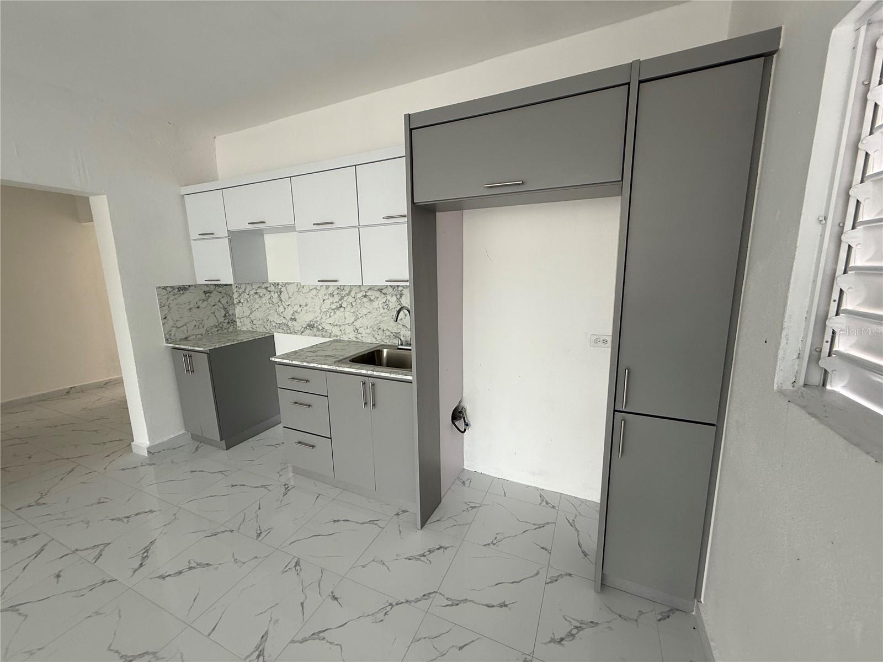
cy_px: 331
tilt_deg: -6.3
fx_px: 357
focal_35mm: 14
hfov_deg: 102.1
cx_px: 442
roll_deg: +0.9
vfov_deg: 85.7
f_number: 2.2
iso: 64
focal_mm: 2.22
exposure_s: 1/99
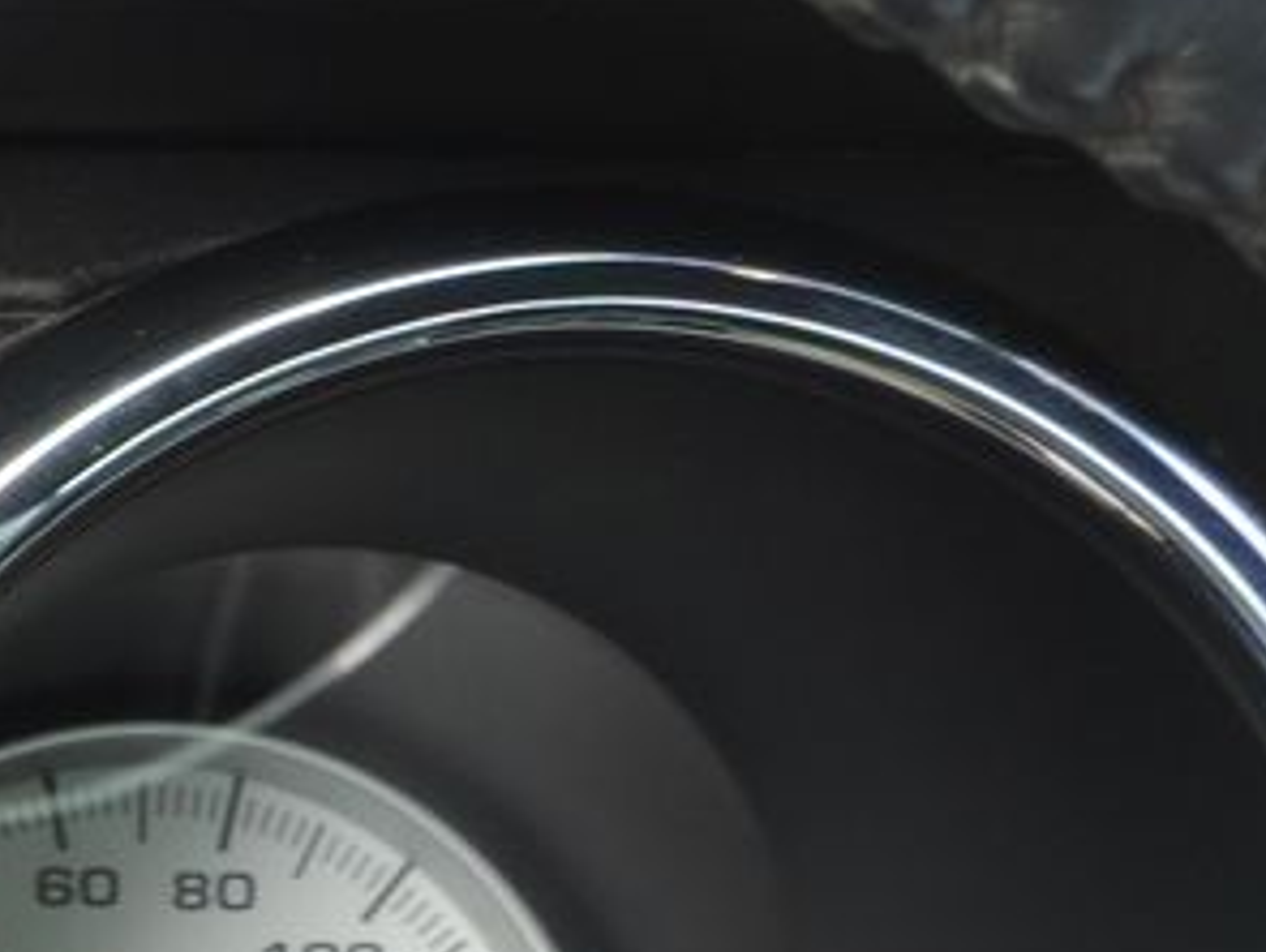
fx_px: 3808
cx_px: -768
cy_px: 1291
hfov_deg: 16.7
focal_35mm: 104
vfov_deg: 13.6
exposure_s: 1/30
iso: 80
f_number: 3
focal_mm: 4.3
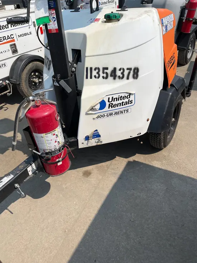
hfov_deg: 53.1
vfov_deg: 67.3
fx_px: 197
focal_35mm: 26
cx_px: 98
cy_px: 132
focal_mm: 5.1
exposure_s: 1/5076
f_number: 1.6
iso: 50
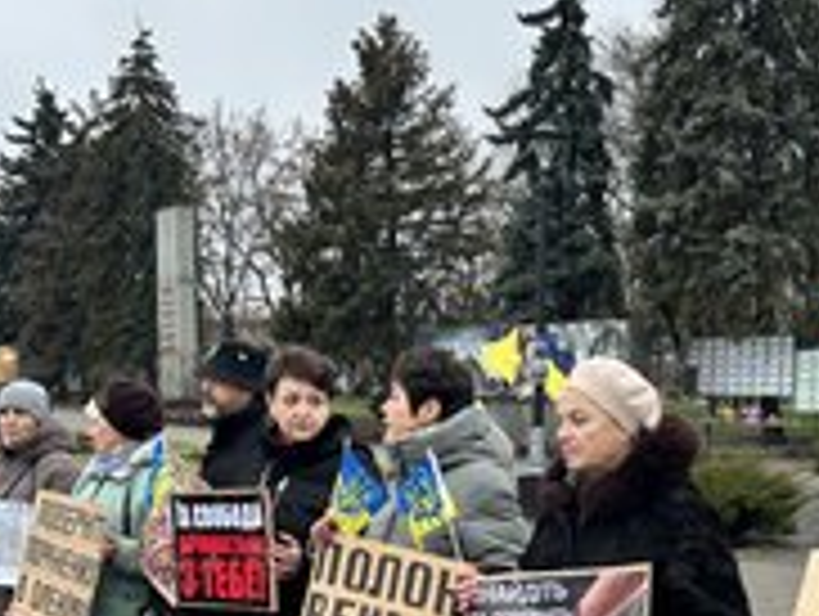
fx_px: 1350
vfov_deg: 25.2
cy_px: 517
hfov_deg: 33.7
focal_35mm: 57
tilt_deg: -5.9
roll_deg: -0.2
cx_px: 468
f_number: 1.5
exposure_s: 1/144
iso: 32
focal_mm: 5.7
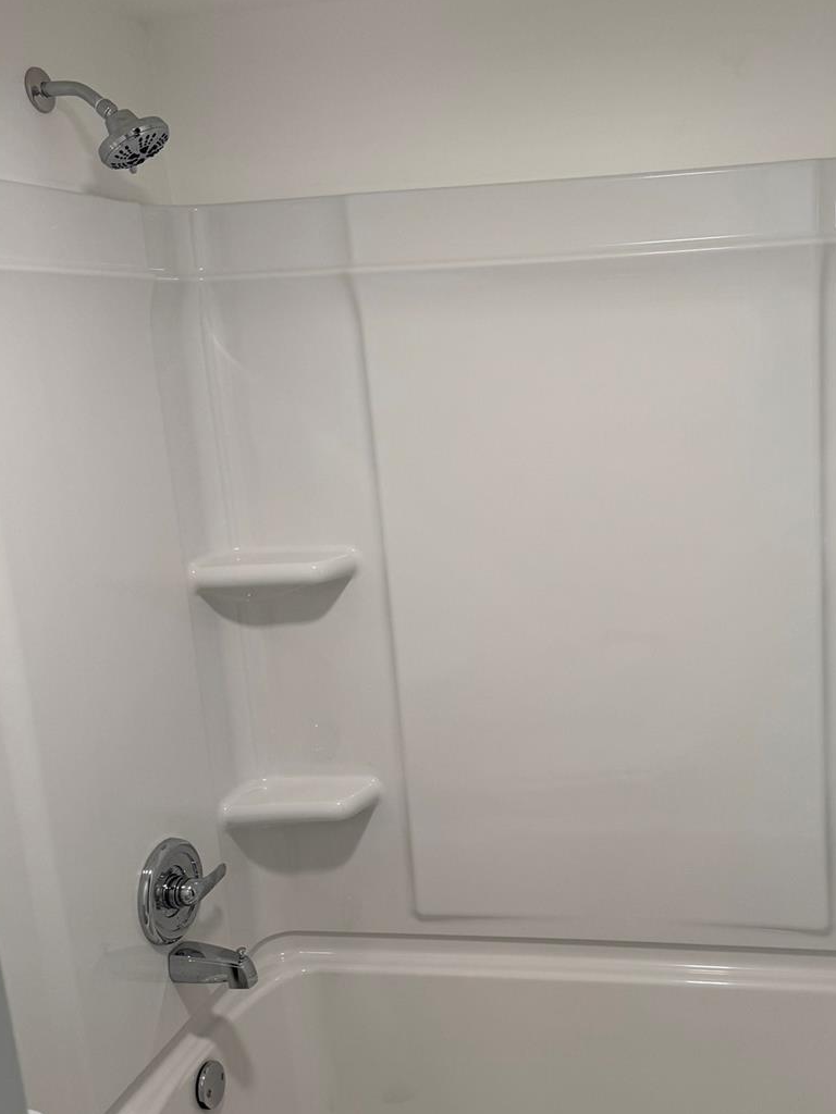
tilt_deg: -12.9
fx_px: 1159
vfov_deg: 51.3
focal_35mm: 36
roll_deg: +2.7
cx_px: 615
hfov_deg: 38.7
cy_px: 587
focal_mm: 6.76
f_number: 1.78
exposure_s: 1/120
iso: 125
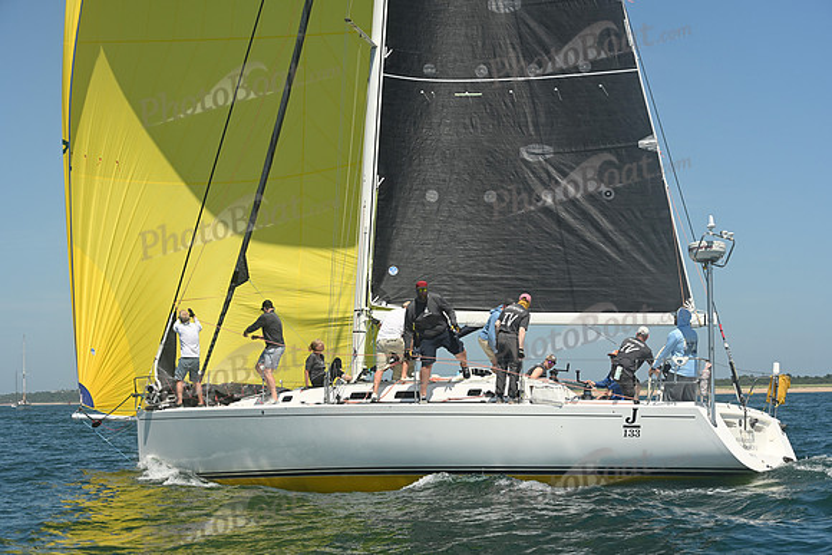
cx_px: 416
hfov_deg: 28.8
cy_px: 278
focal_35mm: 70
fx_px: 1618
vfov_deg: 19.5
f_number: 8
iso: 320
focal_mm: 70
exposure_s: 1/1000
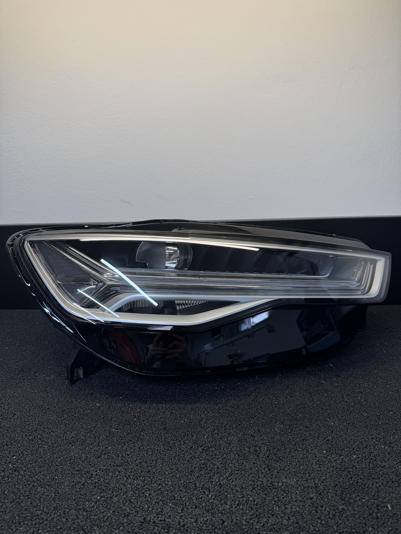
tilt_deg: -16.2
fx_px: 371
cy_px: 267
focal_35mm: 24
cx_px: 200
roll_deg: +1.4
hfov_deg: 56.8
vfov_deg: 71.6
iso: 50
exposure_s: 1/121
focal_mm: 6.76
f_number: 1.78
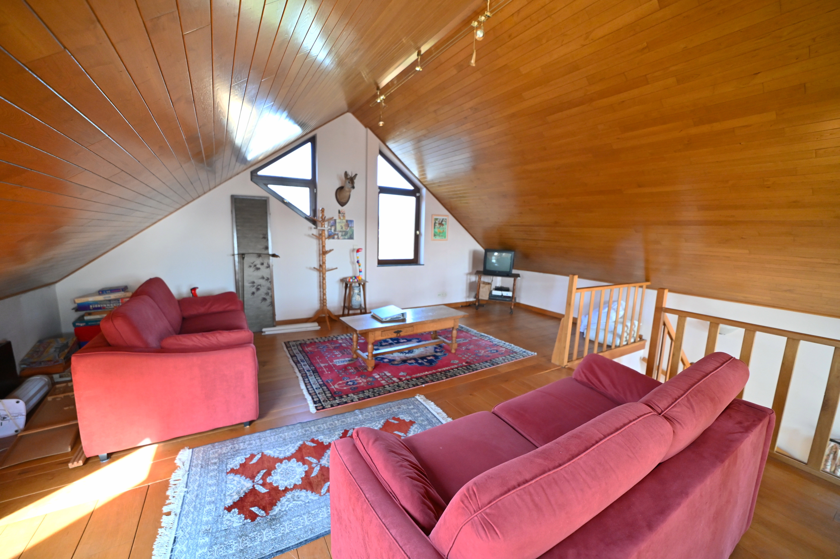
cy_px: 280
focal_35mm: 14
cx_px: 420
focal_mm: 14
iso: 2500
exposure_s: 1/500
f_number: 2.8
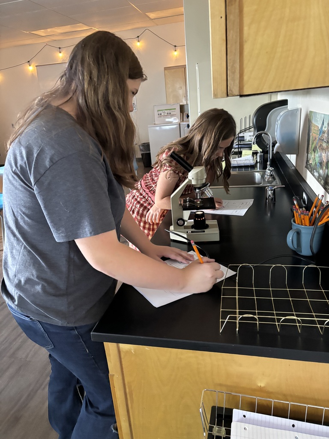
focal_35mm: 26
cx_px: 164
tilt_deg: -19.3
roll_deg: +4.5
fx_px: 329
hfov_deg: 53.1
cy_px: 220
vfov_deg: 67.3
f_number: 1.6
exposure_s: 1/30
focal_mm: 5.96
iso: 800
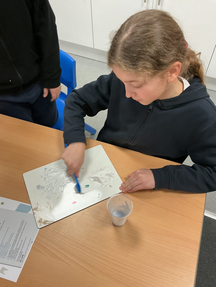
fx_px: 241
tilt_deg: -53.5
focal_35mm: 29
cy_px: 144
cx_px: 108
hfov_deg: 48.2
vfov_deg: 61.7
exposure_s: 1/60
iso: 80
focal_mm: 3
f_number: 1.8
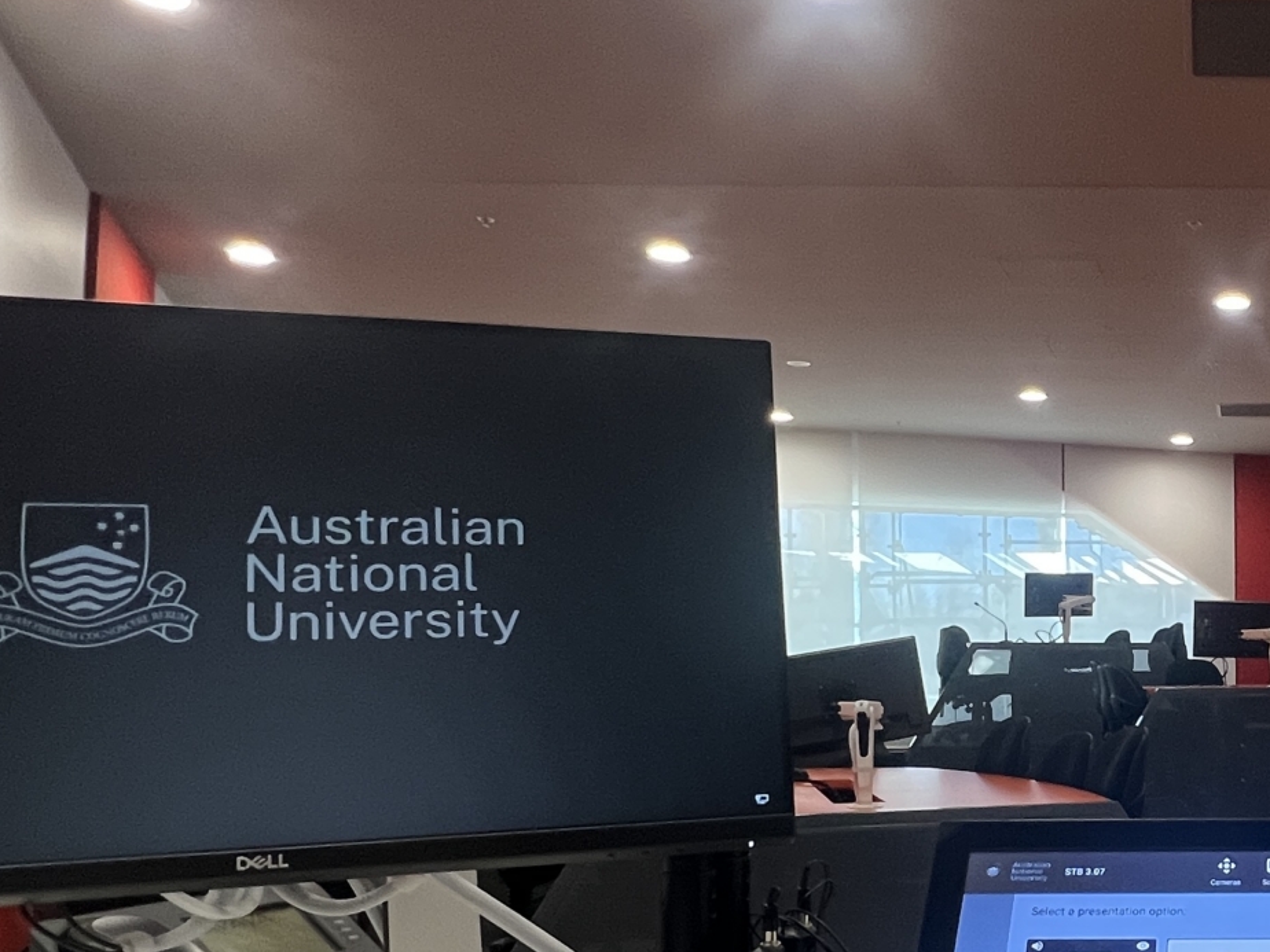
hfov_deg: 43.2
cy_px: 702
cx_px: 1300
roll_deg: +0.1
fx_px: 1321
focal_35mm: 36
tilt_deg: -2.0
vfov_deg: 38.7
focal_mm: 1.57
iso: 250
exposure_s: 1/100
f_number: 1.8
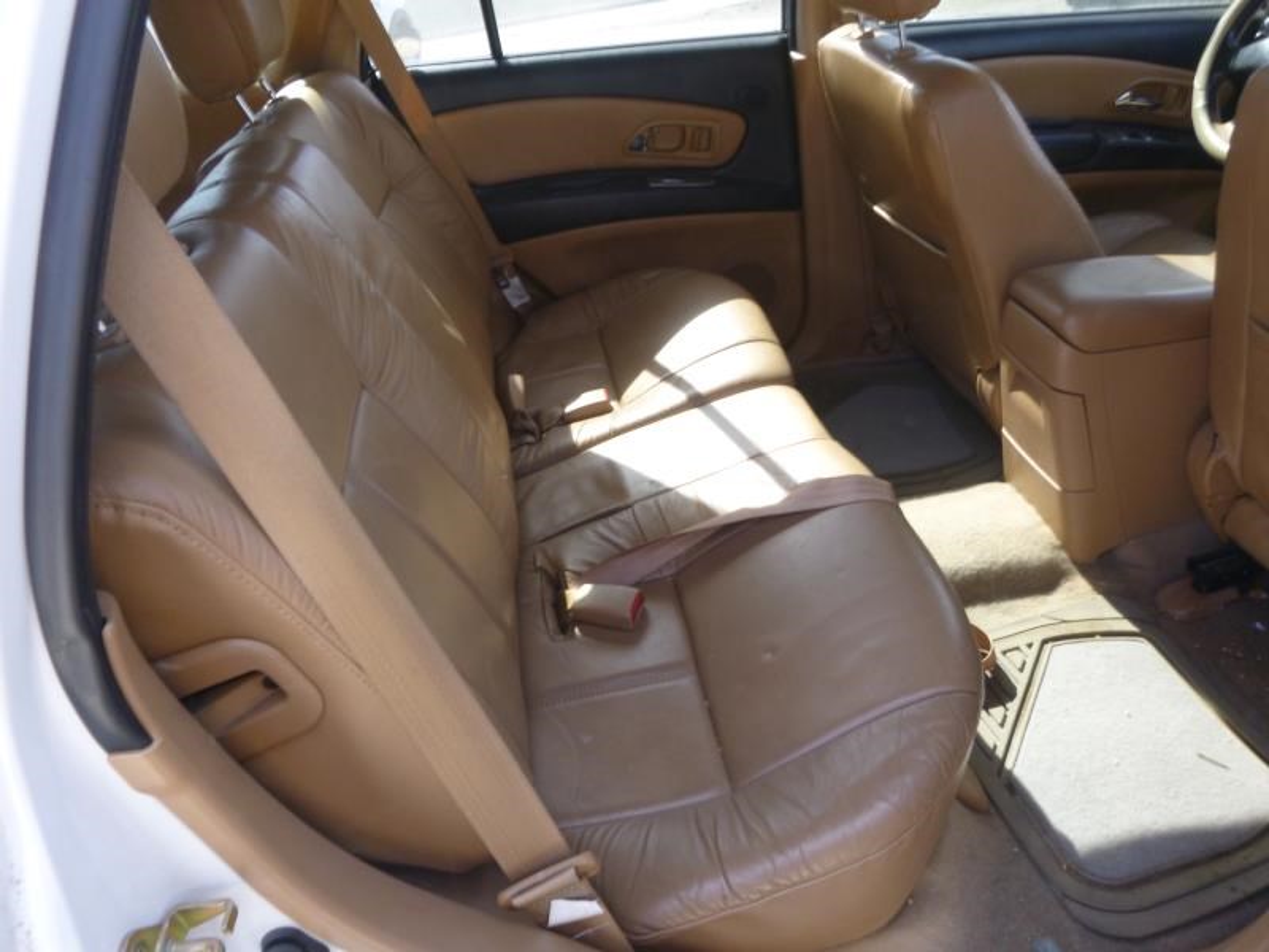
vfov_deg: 54.9
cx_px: 634
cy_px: 476
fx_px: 916
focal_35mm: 25
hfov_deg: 69.4
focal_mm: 4.5
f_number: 3.9
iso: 125
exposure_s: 1/60
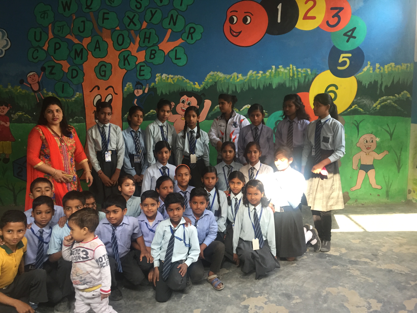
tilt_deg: -7.6
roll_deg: +0.9
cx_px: 208
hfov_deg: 61.7
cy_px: 156
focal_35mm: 29
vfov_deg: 48.2
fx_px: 349
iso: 64
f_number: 2.2
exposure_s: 1/33
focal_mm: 4.15
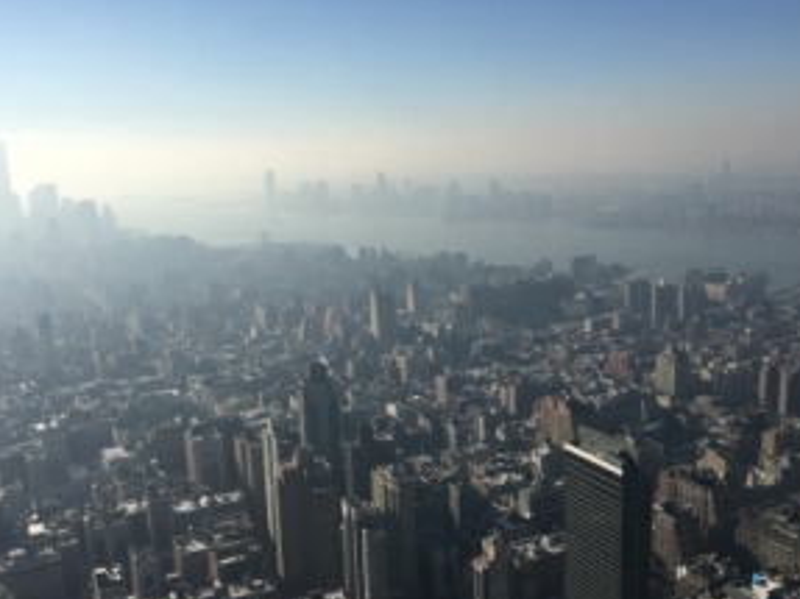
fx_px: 855
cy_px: 332
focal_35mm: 37
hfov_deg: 50.1
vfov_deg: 38.6
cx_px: 415
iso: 25
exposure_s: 1/2959
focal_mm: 4.15
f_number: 2.2
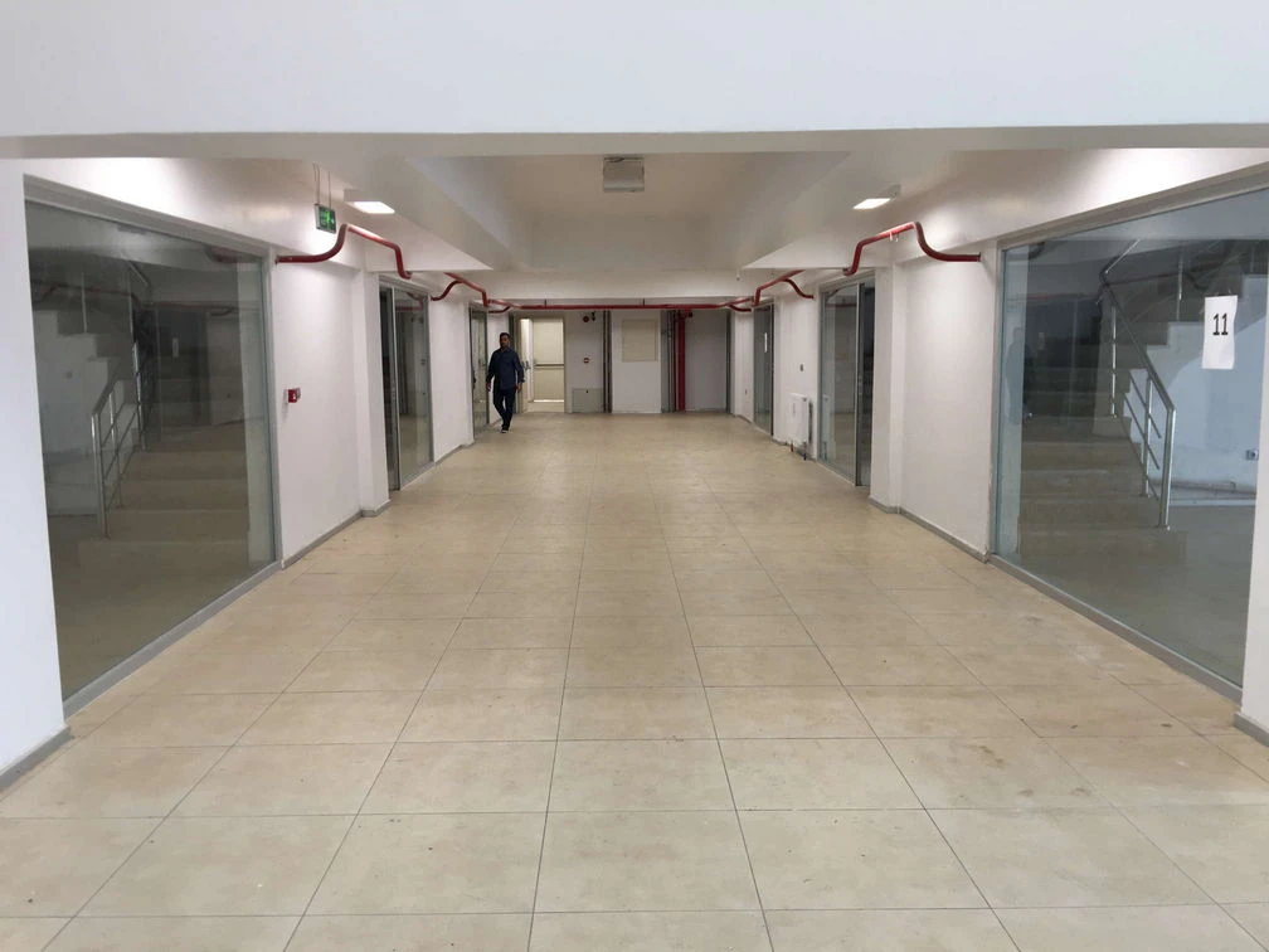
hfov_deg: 61.7
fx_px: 1063
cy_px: 476
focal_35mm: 29
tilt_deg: -4.2
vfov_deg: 48.2
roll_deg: -0.9
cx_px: 634
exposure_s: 1/50
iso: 32
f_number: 2.2
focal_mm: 4.15
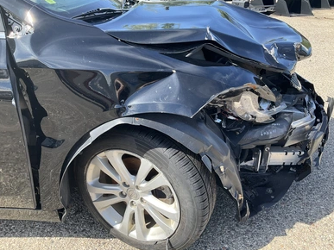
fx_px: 289
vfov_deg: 46.8
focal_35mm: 30
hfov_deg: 60.0
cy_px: 123
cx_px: 169
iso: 25
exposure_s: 1/397
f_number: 1.8
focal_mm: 3
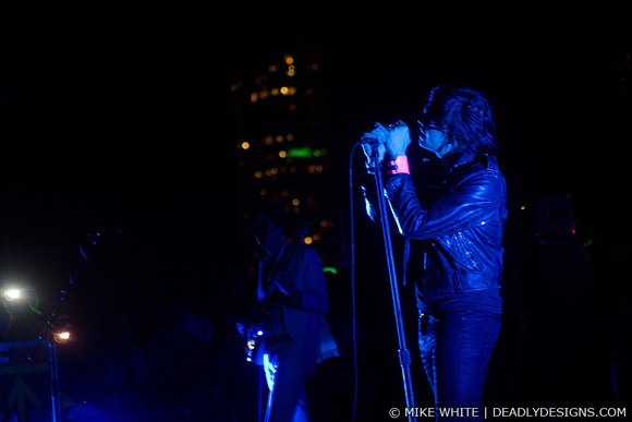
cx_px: 316
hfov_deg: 19.5
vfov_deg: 13.0
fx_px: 1844
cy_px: 211
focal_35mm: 105
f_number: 2.8
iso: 2000
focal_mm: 70
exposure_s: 1/100
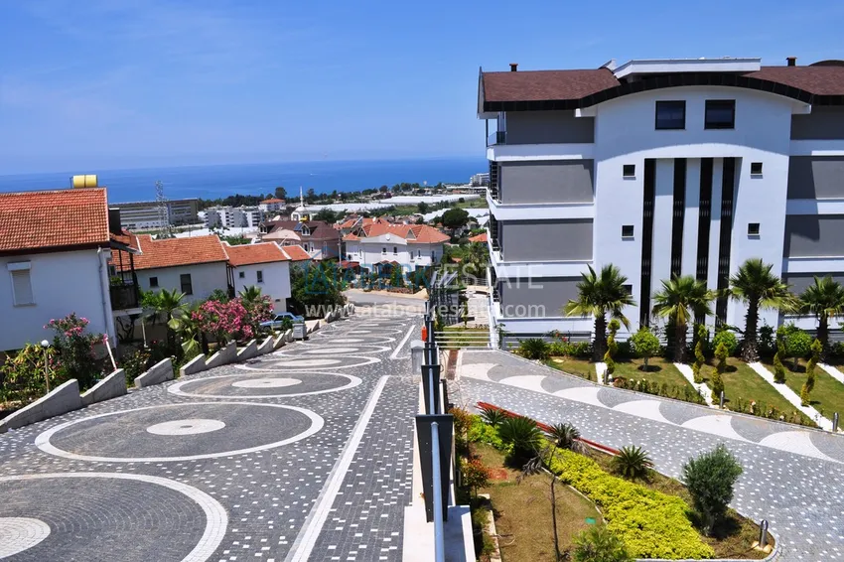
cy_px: 281
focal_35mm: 27
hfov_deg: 67.4
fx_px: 633
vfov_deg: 47.9
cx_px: 422
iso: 200
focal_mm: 18
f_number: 11
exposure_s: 1/500
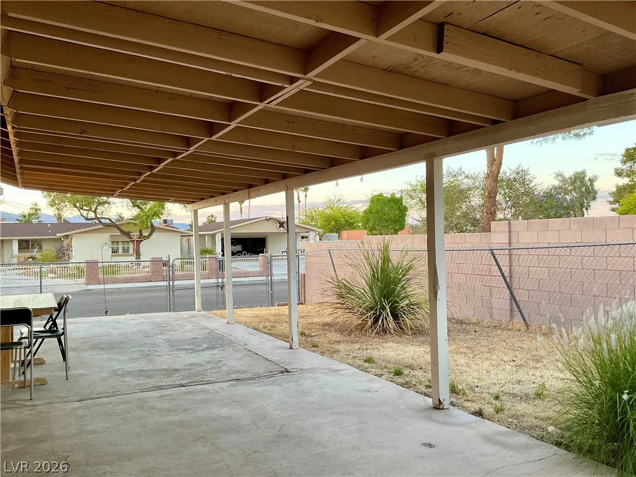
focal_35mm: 29
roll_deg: +1.1
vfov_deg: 48.2
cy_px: 238
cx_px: 318
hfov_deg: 61.7
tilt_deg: -0.4
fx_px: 533
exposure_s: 1/60
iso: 80
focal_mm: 3
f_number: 1.8
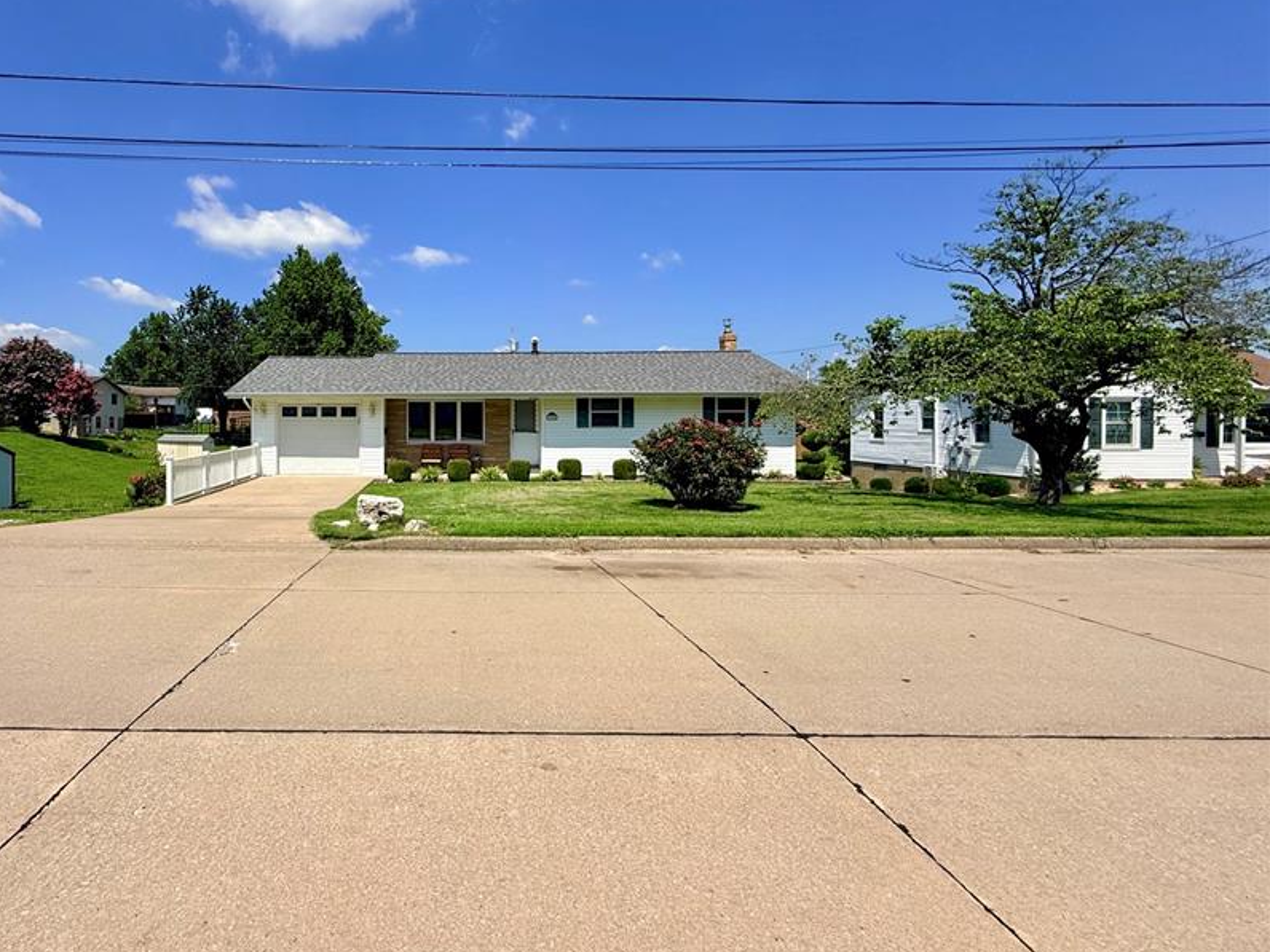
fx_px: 660
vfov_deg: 71.4
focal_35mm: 18
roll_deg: +0.2
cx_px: 455
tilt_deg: -0.3
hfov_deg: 85.5
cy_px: 426
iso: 50
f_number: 2.2
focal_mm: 2.22
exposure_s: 1/3125
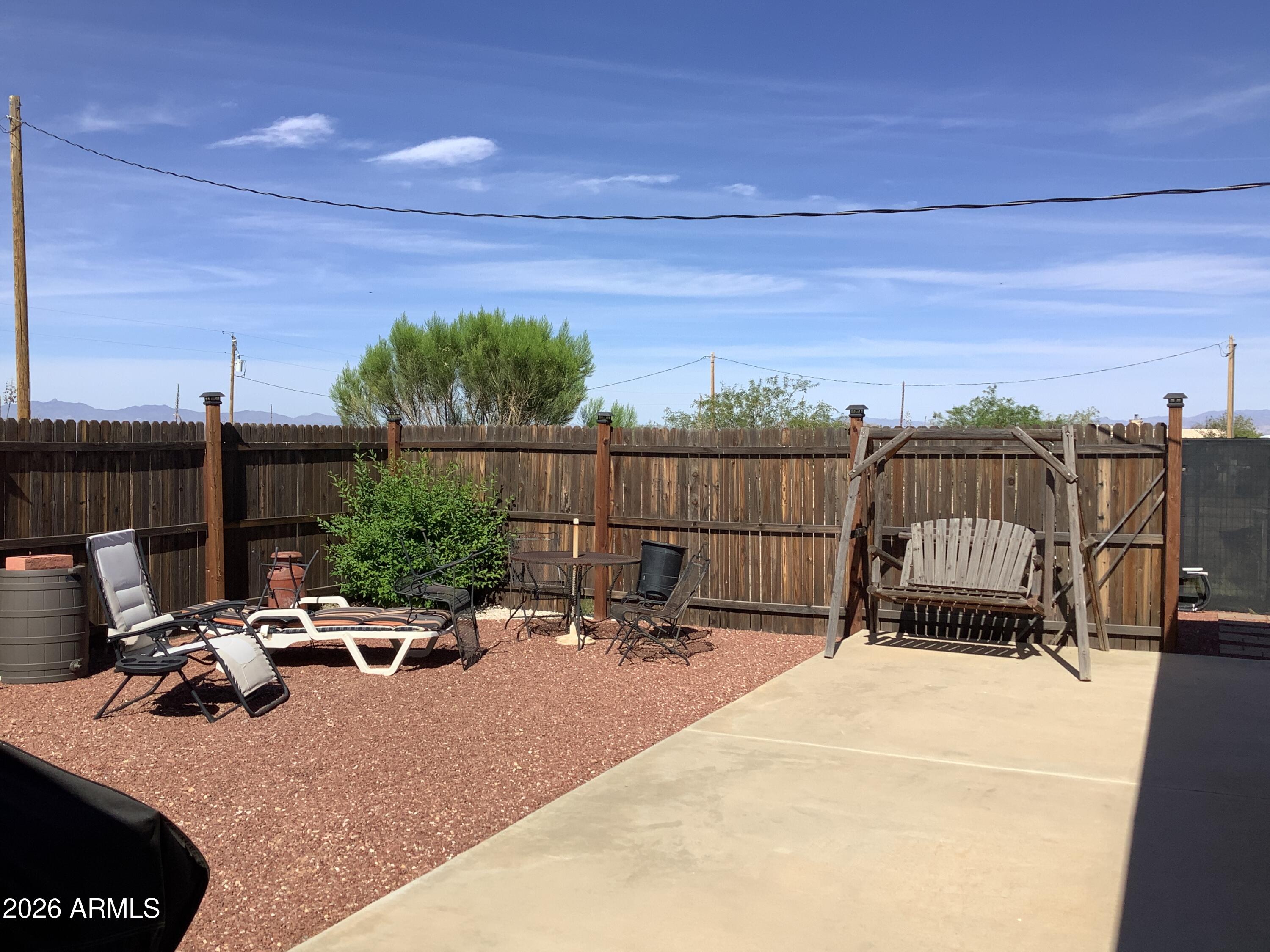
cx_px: 635
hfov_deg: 58.4
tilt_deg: -2.7
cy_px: 476
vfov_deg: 45.4
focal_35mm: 31
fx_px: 1137
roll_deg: +0.1
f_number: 2.4
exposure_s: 1/1773
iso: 25
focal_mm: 3.3
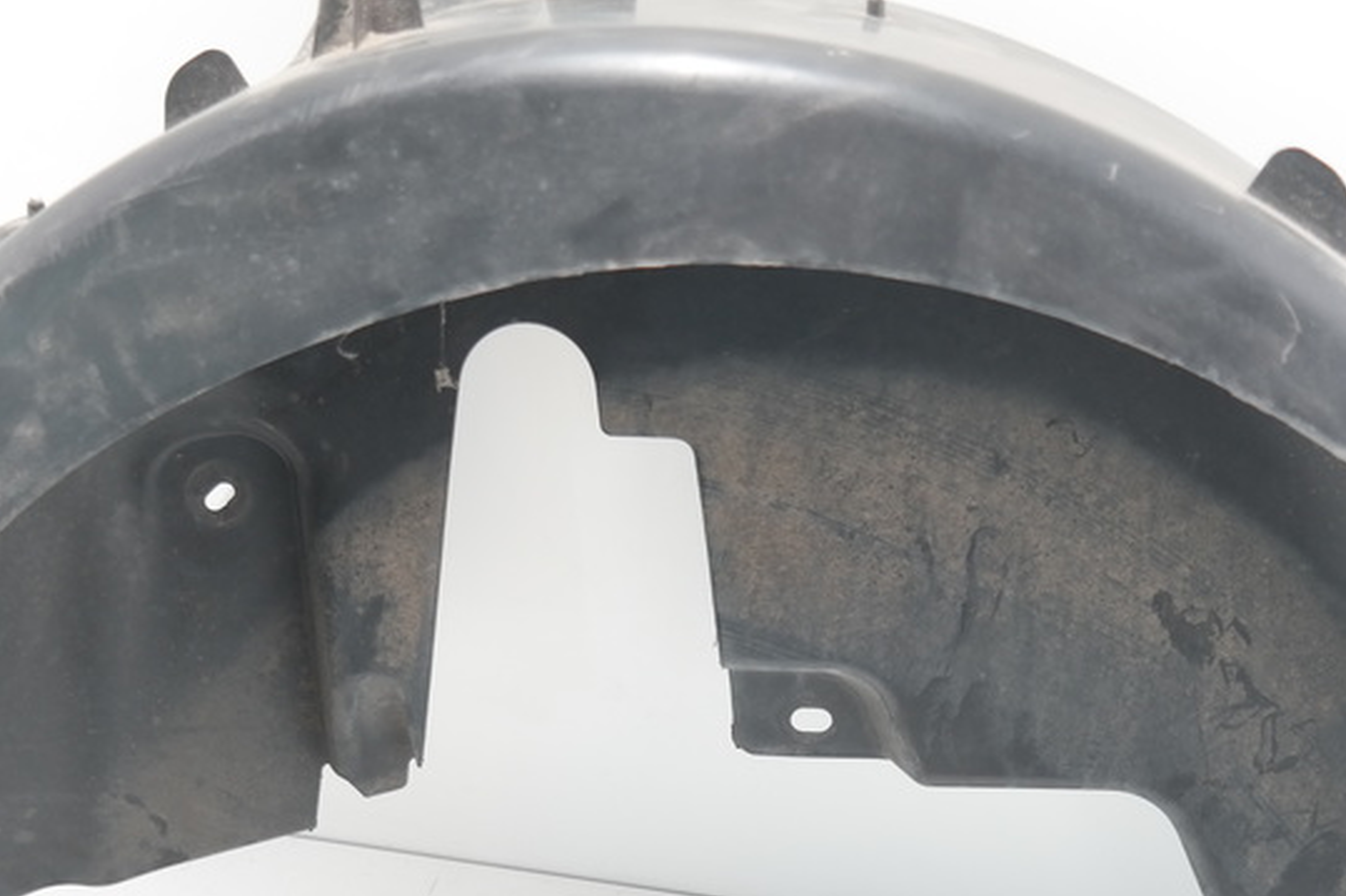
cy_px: 630
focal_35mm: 57
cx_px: 717
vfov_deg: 23.6
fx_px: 2130
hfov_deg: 35.1
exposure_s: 1/50
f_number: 3.5
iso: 400
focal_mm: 20
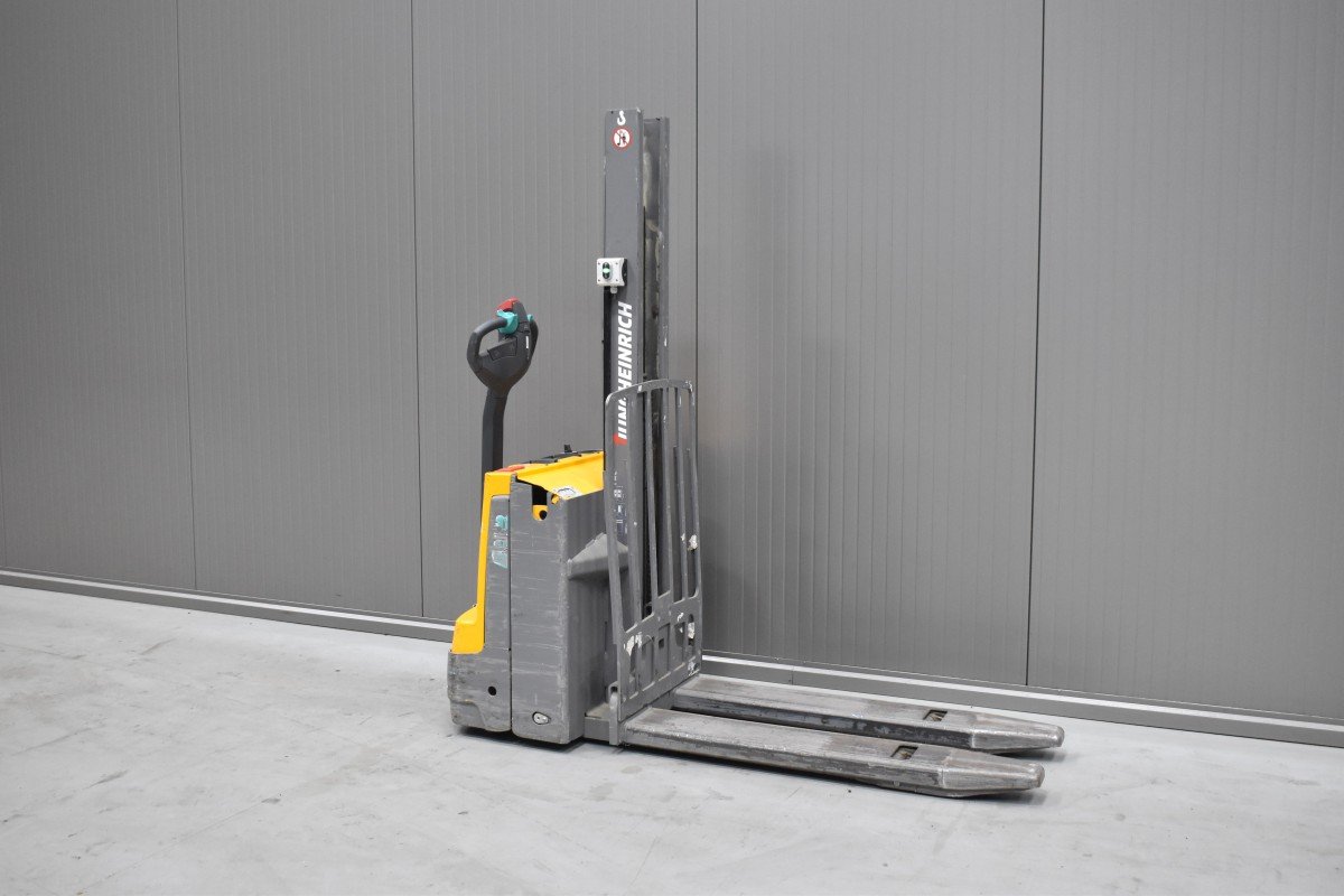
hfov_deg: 53.1
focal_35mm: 36
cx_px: 672
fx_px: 1344
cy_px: 448
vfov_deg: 36.9
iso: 1600
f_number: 4.5
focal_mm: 24
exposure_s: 1/60
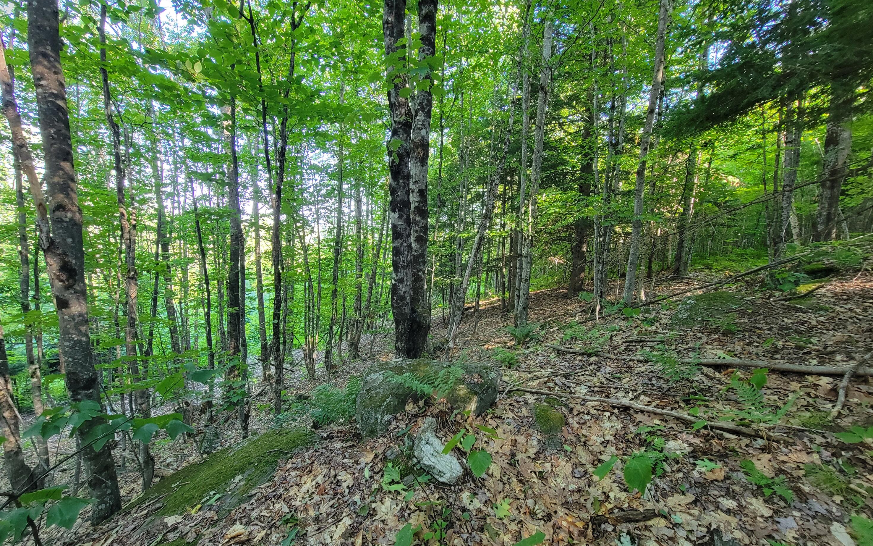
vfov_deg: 78.6
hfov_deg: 105.3
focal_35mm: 14
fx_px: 333
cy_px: 277
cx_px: 430
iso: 250
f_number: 2.2
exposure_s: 1/60
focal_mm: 2.2
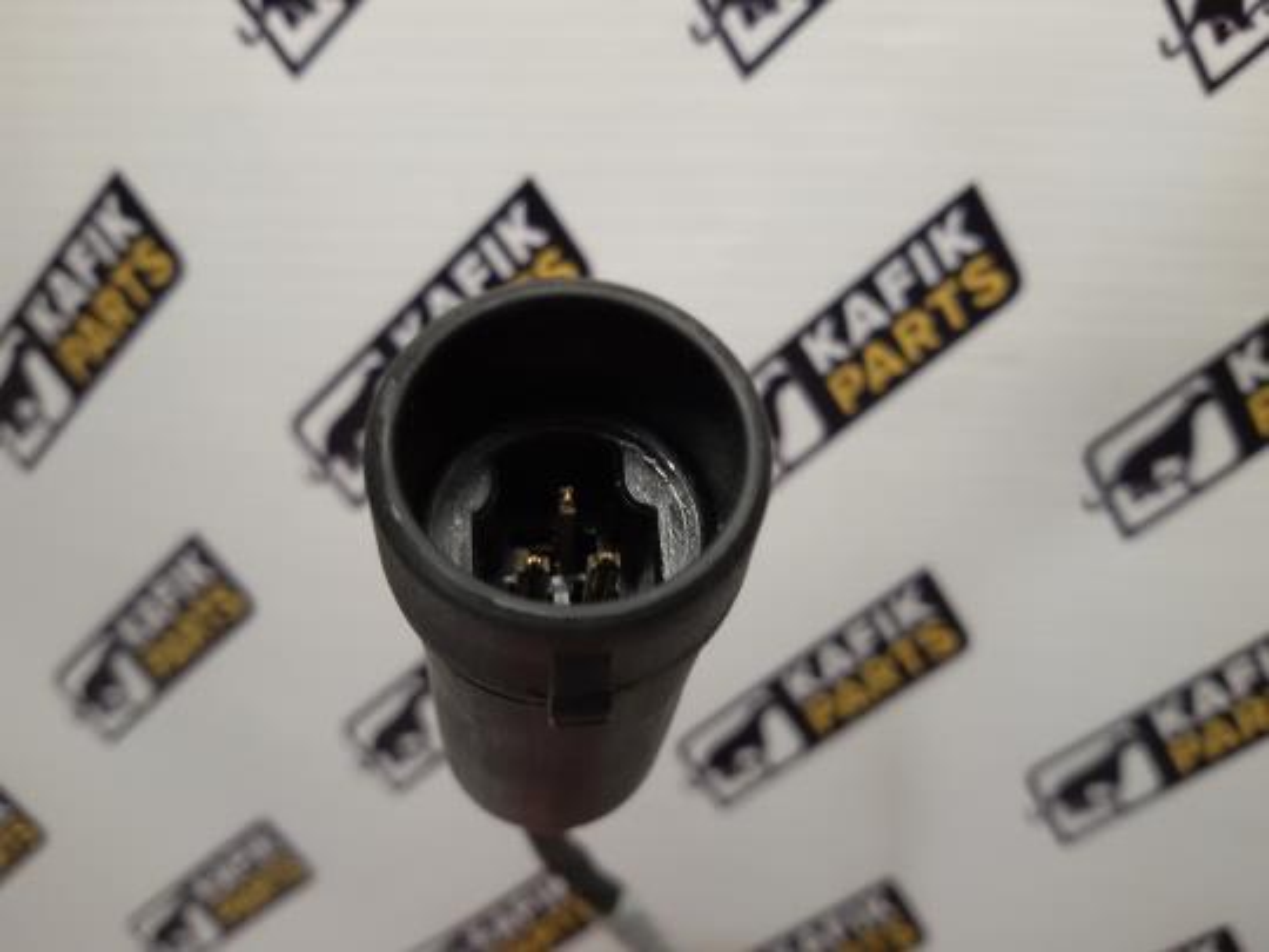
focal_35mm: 31
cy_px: 476
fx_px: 1136
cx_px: 634
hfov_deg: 58.4
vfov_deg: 45.4
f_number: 2.4
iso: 50
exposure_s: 1/50
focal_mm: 2.93
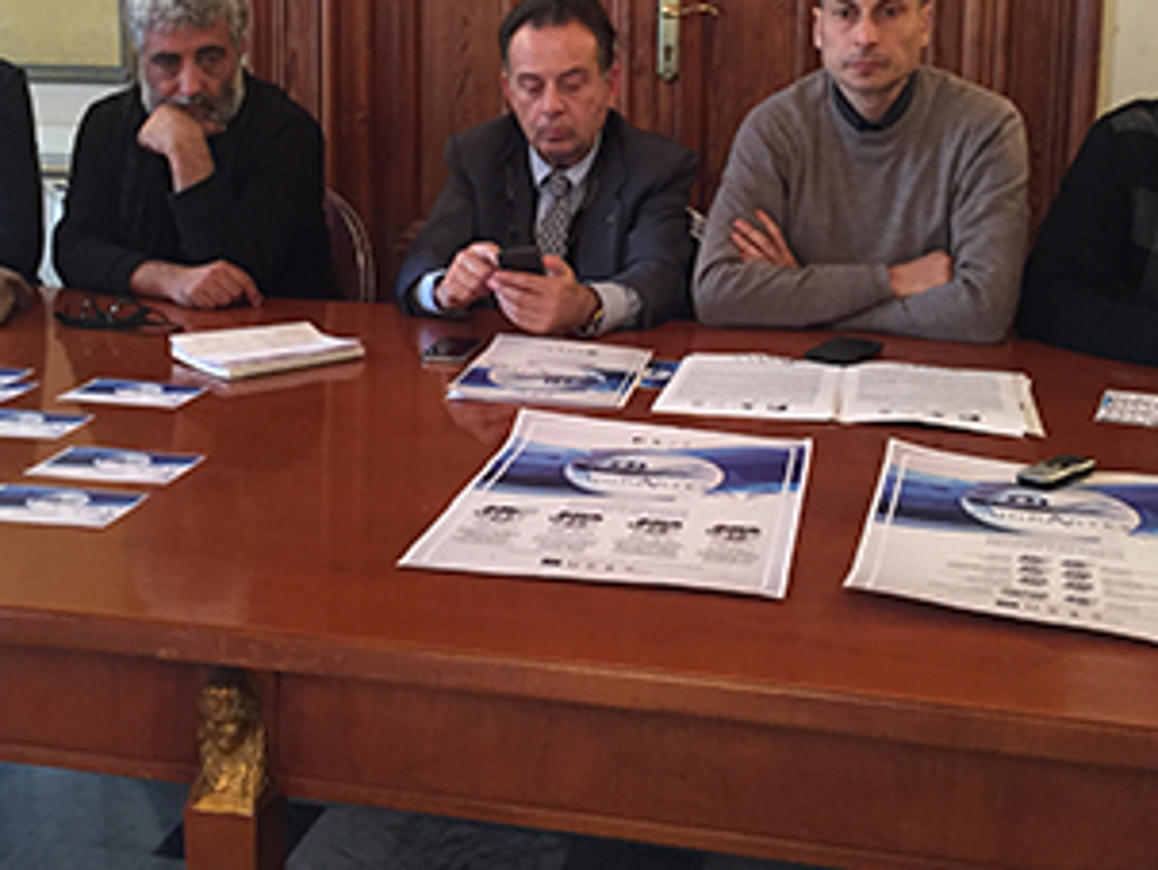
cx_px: 537
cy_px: 217
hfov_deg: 39.6
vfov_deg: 29.8
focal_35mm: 48
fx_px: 1607
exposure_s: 1/33
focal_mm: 4.15
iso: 250
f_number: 2.2
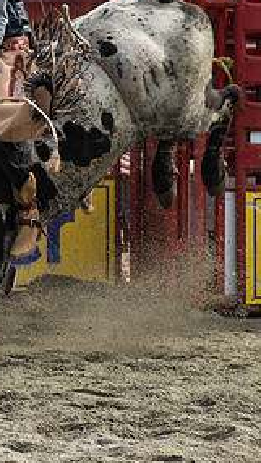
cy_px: 176
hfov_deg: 1.1
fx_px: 14177
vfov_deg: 1.9
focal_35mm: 1153
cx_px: 3
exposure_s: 1/8000
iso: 1000
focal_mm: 300
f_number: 4
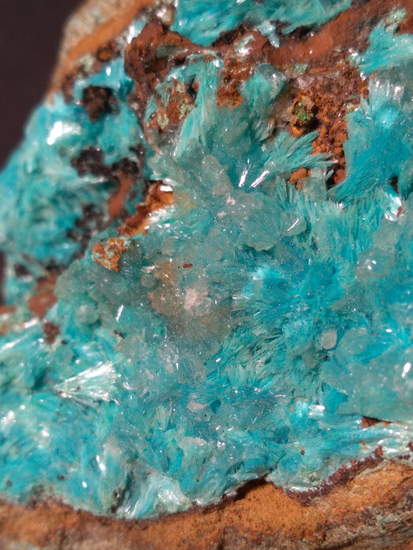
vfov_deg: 67.3
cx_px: 206
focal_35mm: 26
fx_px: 414
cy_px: 275
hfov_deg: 53.1
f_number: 2
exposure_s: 1/111
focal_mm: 3.54
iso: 100
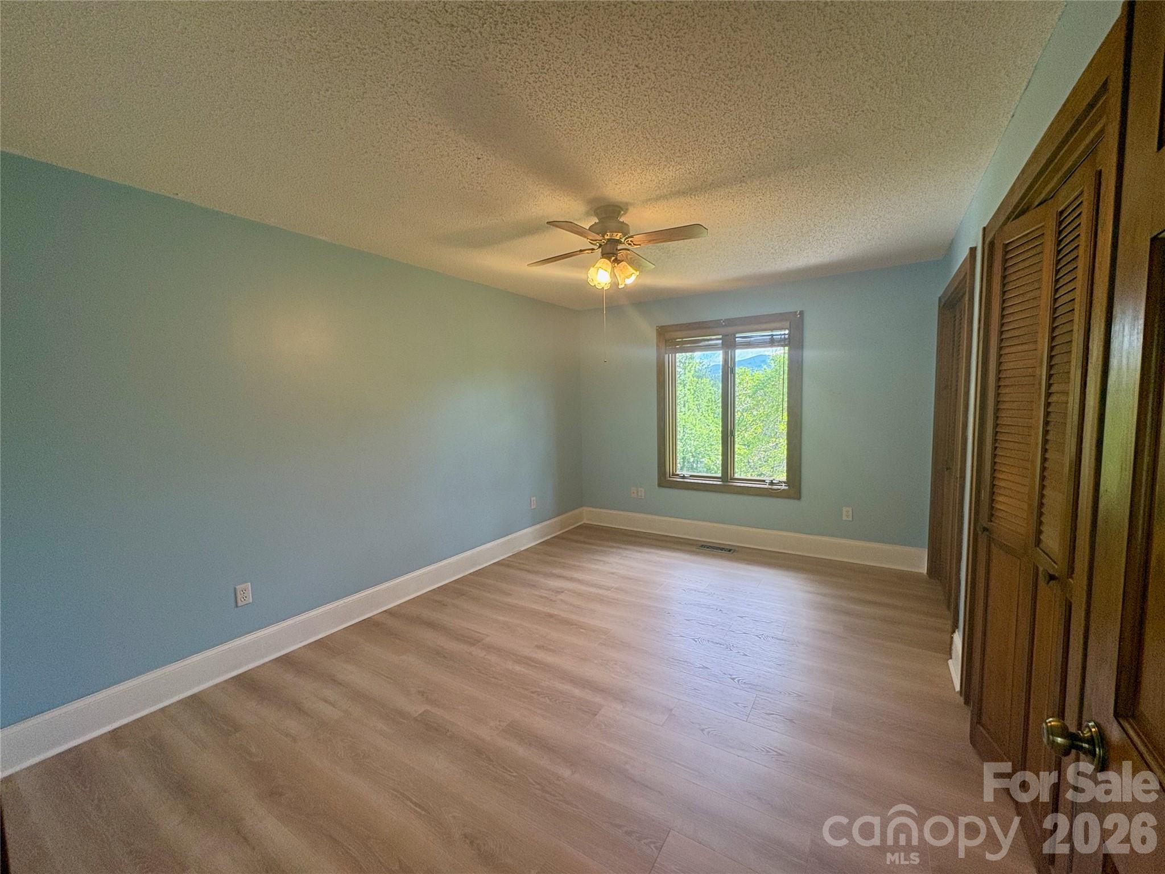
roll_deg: +1.6
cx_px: 582
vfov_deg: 85.7
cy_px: 437
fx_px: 471
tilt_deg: -4.4
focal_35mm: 14
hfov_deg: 102.1
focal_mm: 2.22
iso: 100
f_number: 2.2
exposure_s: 1/126
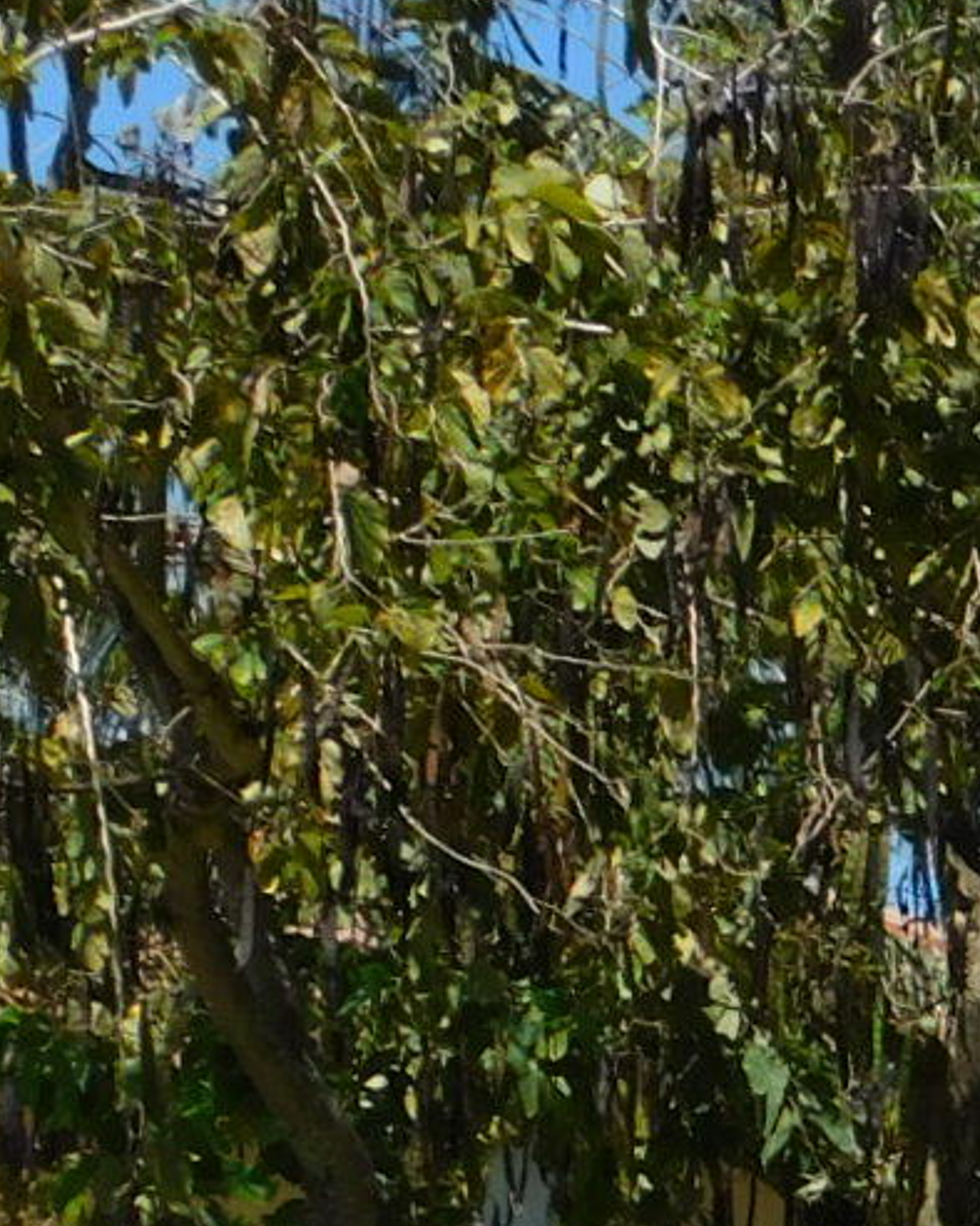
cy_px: 1887
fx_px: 5877
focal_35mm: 162
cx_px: 2378
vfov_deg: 11.4
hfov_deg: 8.6
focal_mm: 6.3
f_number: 3.5
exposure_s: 1/1250
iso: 125
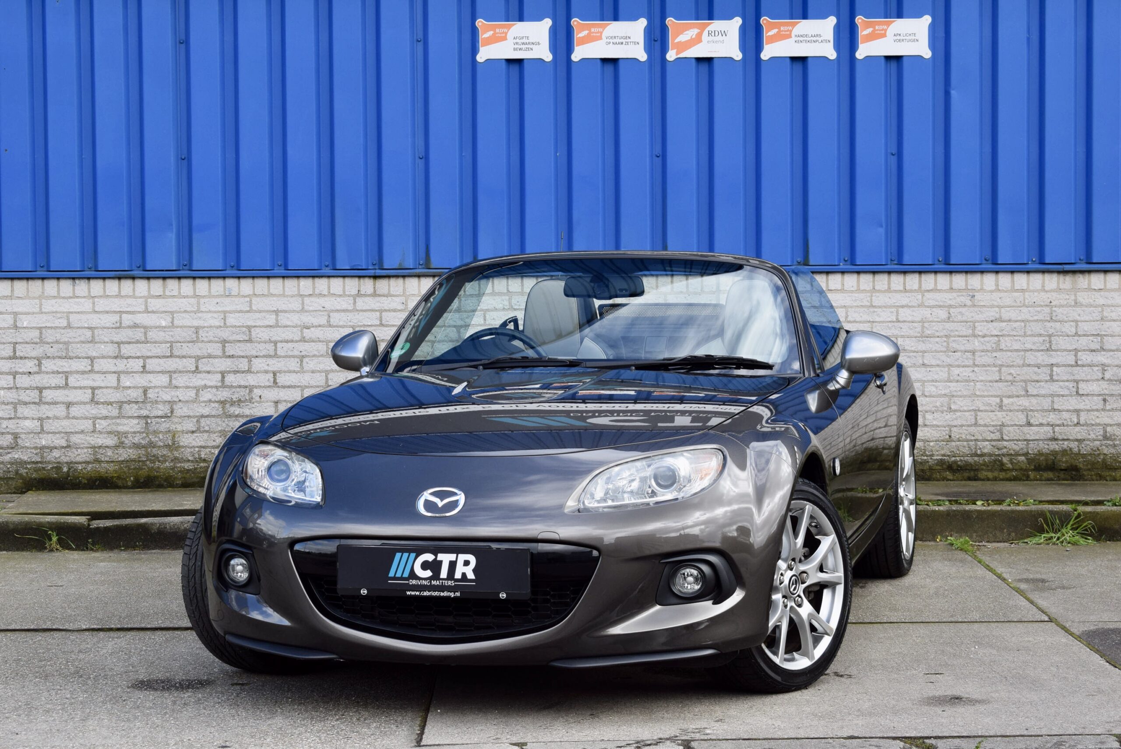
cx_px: 560
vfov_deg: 16.6
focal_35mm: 82
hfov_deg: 24.6
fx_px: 2571
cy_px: 374
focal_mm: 55
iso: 400
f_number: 8
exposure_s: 1/250
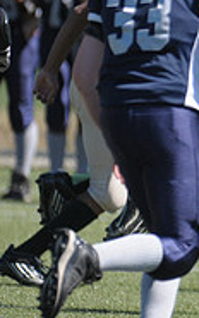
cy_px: 85
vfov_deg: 1.5
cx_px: 417
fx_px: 12016
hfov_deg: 0.9
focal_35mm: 1388
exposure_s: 1/3200
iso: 640
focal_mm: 290
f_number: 4
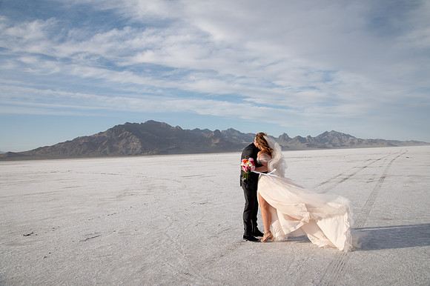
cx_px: 215
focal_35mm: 31
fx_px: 370
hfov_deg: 60.3
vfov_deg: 42.3
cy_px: 143
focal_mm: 31
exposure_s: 1/800
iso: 200
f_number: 8
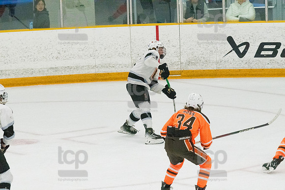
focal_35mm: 285
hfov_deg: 7.2
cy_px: 95
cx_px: 142
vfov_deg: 4.8
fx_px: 2255
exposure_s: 1/1600
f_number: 5
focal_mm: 190
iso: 8000
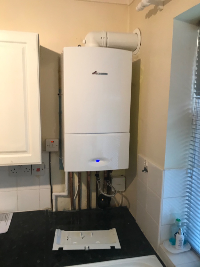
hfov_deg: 49.7
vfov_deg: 63.4
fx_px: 216
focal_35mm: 28
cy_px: 134
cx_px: 100
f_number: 1.8
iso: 40
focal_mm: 3.99
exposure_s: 1/33
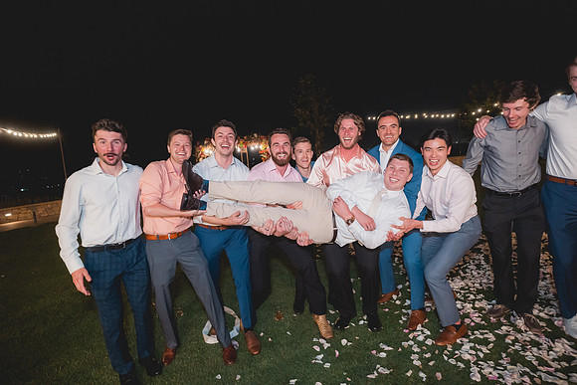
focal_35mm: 18
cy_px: 192
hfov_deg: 90.0
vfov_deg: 67.4
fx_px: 289
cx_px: 288
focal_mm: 18
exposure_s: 1/80
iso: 3200
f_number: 2.8
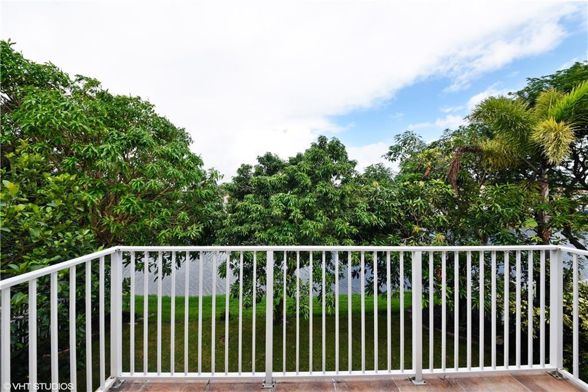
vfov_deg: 90.0
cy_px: 196
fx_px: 196
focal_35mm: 12
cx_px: 294
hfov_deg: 112.6
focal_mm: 12
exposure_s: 1/160
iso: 200
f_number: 11
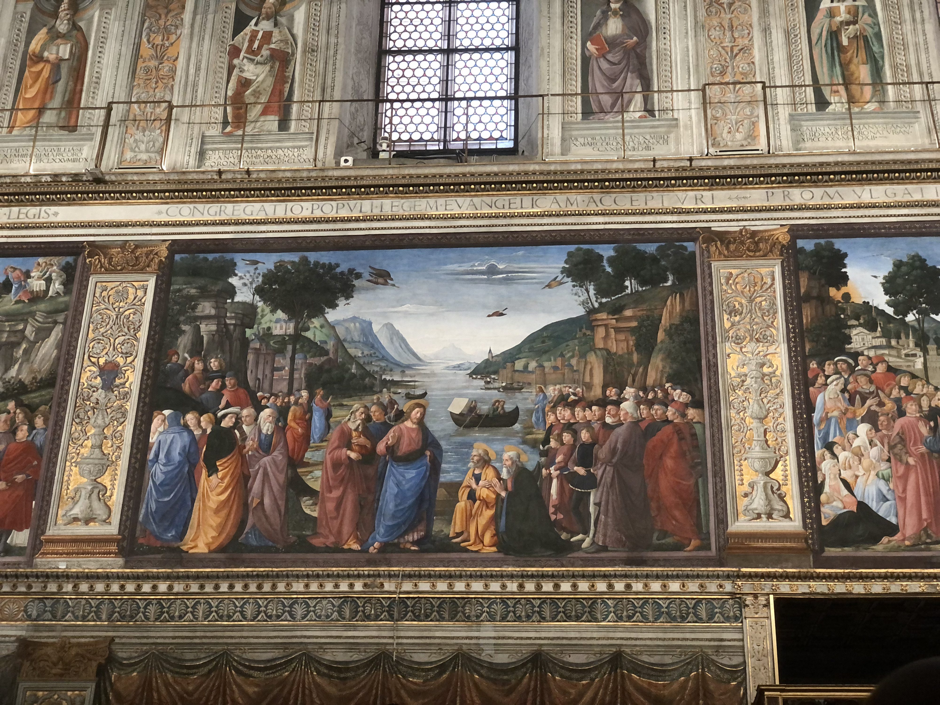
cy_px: 352
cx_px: 470
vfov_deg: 28.0
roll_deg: -1.0
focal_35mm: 52
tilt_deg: +25.6
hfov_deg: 36.8
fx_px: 1412
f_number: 2.4
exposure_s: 1/15
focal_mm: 6
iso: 160
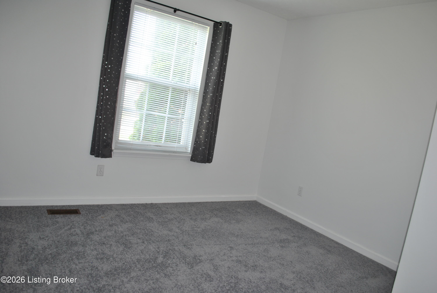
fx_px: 328
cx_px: 218
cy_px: 146
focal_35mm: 27
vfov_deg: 48.0
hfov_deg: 67.3
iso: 200
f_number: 3.5
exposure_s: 1/60
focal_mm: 18
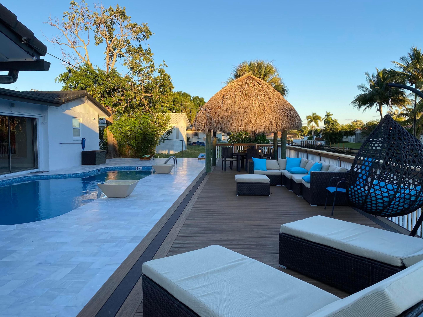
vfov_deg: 53.1
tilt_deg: -3.5
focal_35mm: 26
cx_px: 212
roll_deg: +0.4
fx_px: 318
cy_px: 158
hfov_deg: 67.3
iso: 32
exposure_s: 1/673
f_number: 1.8
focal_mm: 4.25
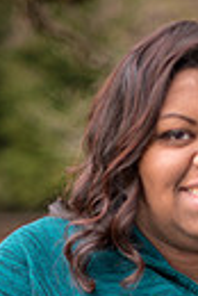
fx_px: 1423
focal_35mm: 173
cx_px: 203
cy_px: 421
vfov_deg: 11.5
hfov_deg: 7.9
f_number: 1.4
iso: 200
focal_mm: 50
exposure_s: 1/100
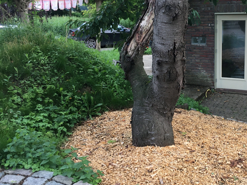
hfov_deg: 42.9
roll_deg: +1.4
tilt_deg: -10.8
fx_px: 307
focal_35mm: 43
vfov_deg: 33.3
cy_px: 59
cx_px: 175
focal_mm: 4.15
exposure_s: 1/33
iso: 25
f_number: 2.2
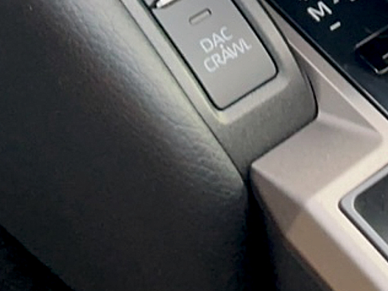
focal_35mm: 91
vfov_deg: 15.3
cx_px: 438
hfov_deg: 20.4
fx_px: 1021
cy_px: -113
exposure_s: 1/60
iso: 80
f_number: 1.8
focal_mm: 3
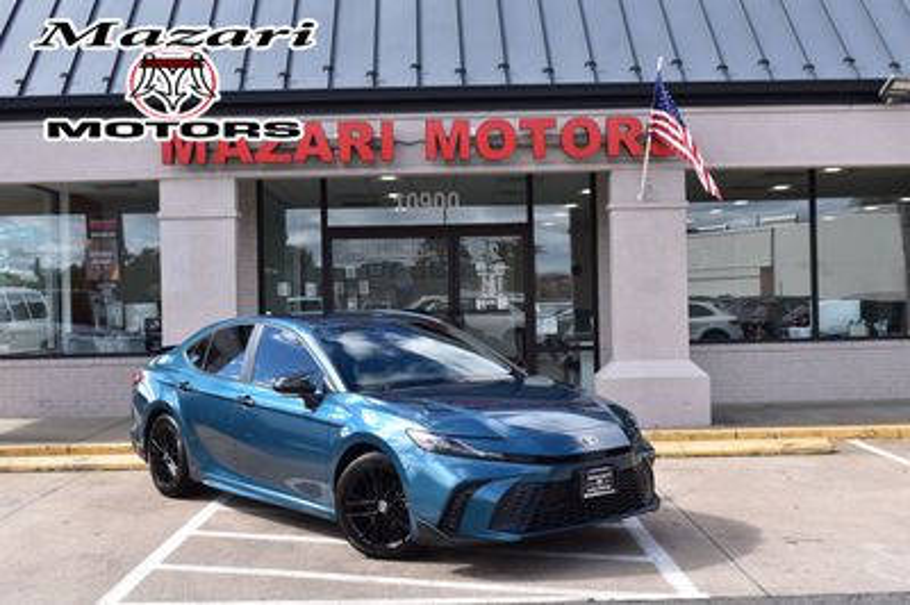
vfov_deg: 29.8
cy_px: 302
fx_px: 1137
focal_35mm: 45
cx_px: 455
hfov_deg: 43.6
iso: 400
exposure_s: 1/320
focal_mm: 30
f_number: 10
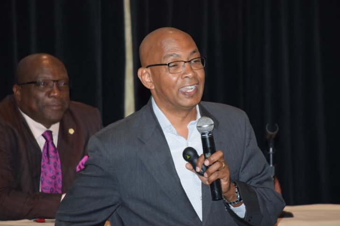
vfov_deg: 4.7
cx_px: 186
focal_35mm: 292
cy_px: 118
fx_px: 2753
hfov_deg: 7.1
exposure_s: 1/160
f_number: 5.6
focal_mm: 175
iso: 1600
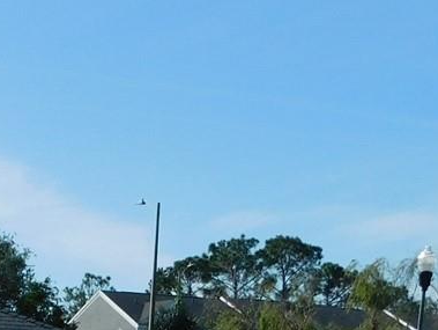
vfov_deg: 13.1
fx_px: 1229
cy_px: 675
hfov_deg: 19.7
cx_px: 8
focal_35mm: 97
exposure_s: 1/640
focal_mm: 4
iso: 125
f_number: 6
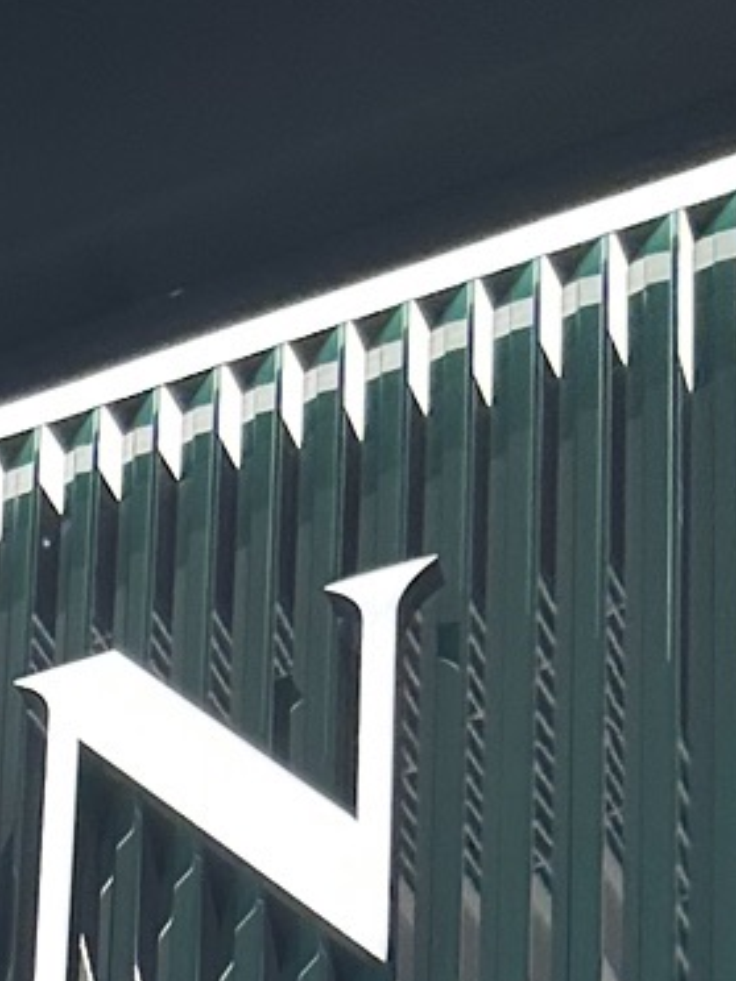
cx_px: -1063
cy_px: 2365
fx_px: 3657
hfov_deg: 10.0
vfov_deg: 12.2
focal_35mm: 129
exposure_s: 1/300
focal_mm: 6.86
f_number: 1.78
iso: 80
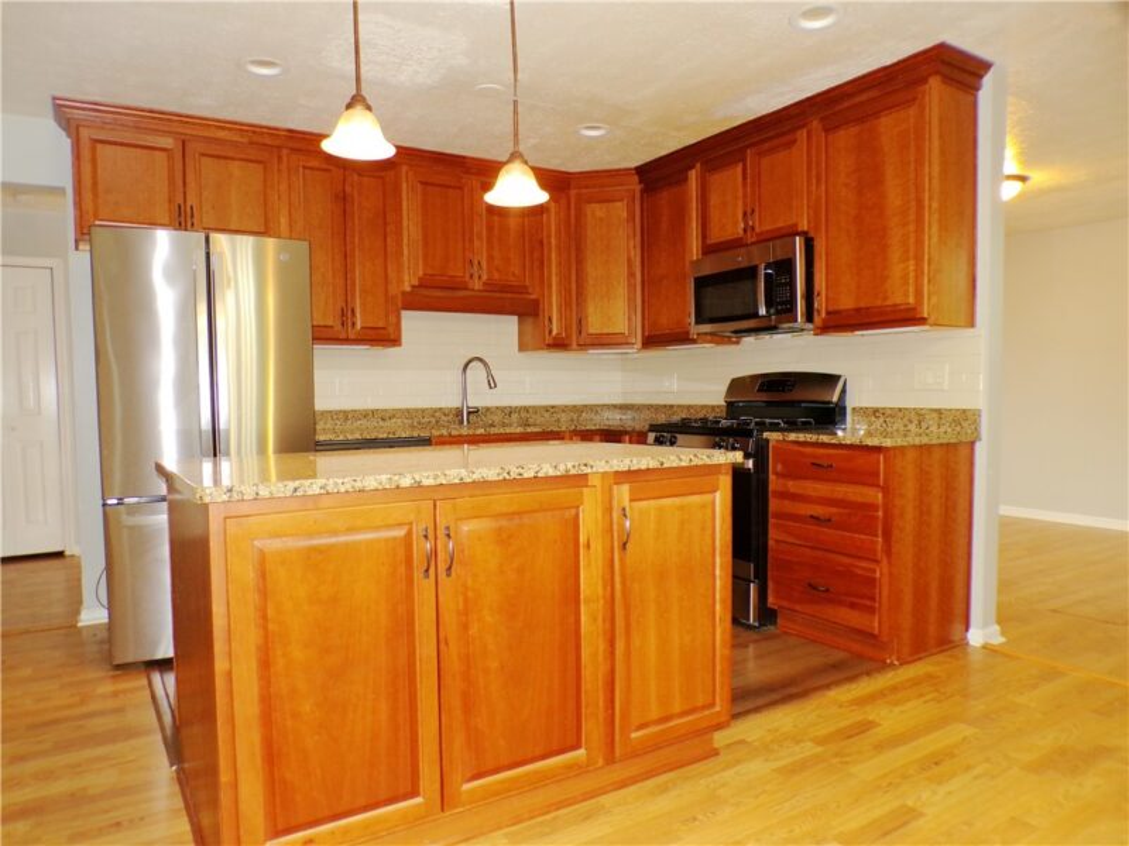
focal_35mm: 24
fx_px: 783
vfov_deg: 56.8
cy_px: 423
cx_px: 564
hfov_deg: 71.6
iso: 313
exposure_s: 1/34
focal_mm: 4.3
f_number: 3
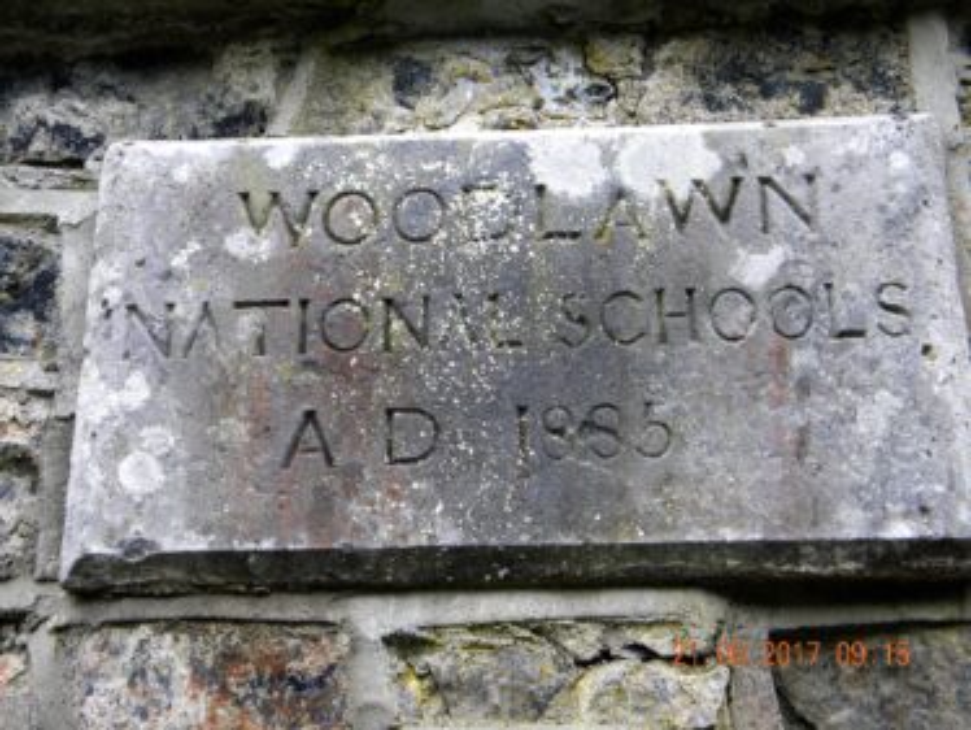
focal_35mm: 47
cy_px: 365
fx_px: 1319
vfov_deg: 30.9
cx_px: 486
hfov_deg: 40.4
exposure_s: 1/59.7
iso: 135
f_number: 3.9
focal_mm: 8.6
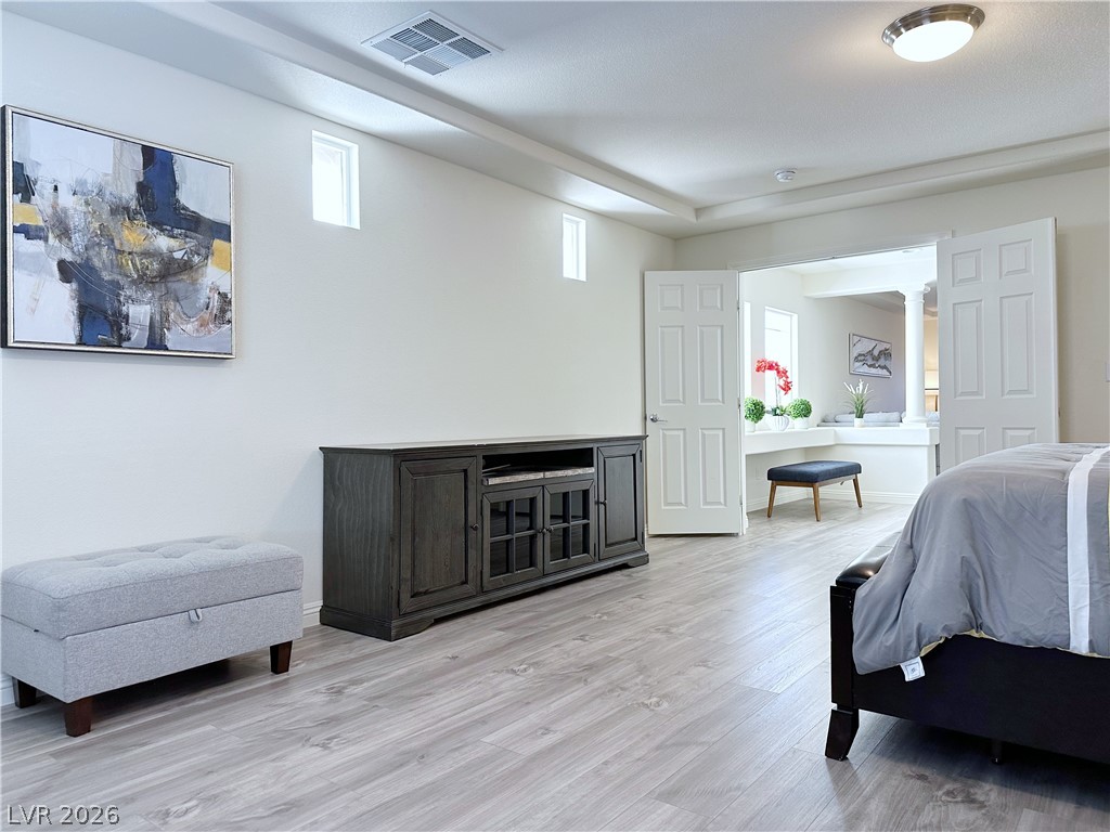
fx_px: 770
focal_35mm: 24
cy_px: 416
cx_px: 555
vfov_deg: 56.8
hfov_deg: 71.6
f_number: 1.78
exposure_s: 1/120
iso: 200
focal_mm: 6.86
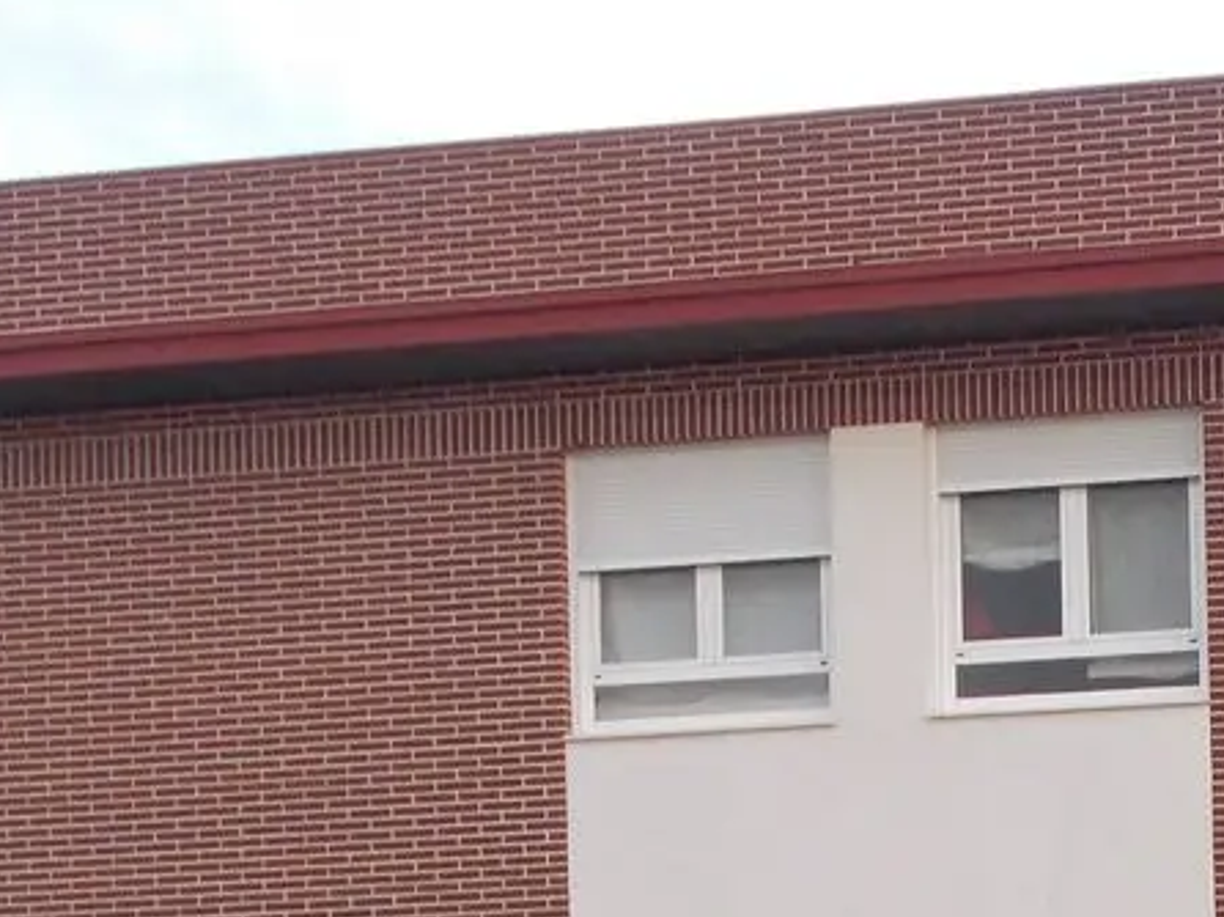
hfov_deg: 13.2
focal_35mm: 147
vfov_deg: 9.9
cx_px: 1326
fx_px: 5195
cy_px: 1241
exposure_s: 1/100
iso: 80
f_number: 3.9
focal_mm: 6.9
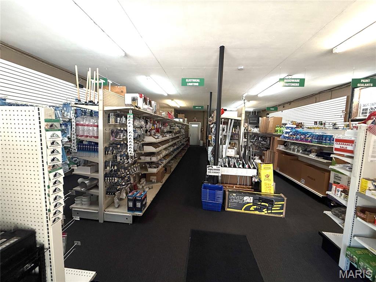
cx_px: 188
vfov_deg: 85.7
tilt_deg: -3.9
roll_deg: -2.3
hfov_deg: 102.1
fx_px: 152
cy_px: 141
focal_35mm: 14
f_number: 2.2
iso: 80
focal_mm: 2.22
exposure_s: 1/120
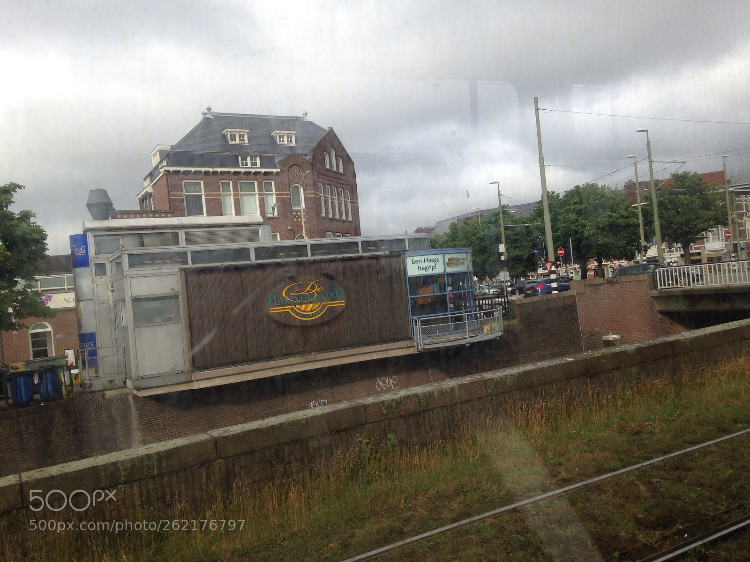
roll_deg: +4.8
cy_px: 281
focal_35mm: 33
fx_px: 715
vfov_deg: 42.9
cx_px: 375
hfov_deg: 55.4
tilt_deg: -0.6
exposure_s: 1/695
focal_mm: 4.12
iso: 50
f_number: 2.4
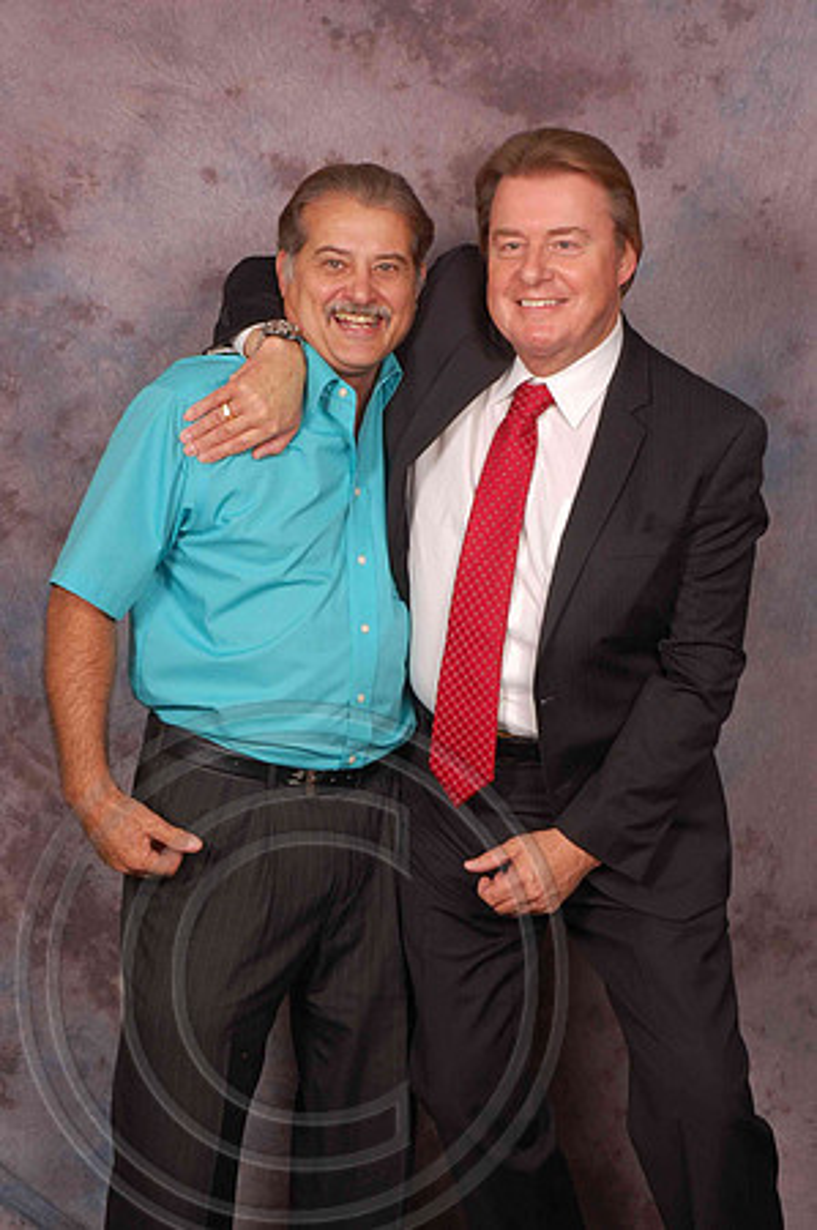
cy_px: 615
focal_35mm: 60
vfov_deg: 33.4
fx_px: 2047
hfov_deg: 22.6
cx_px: 408
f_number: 10
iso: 200
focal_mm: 40
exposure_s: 1/125
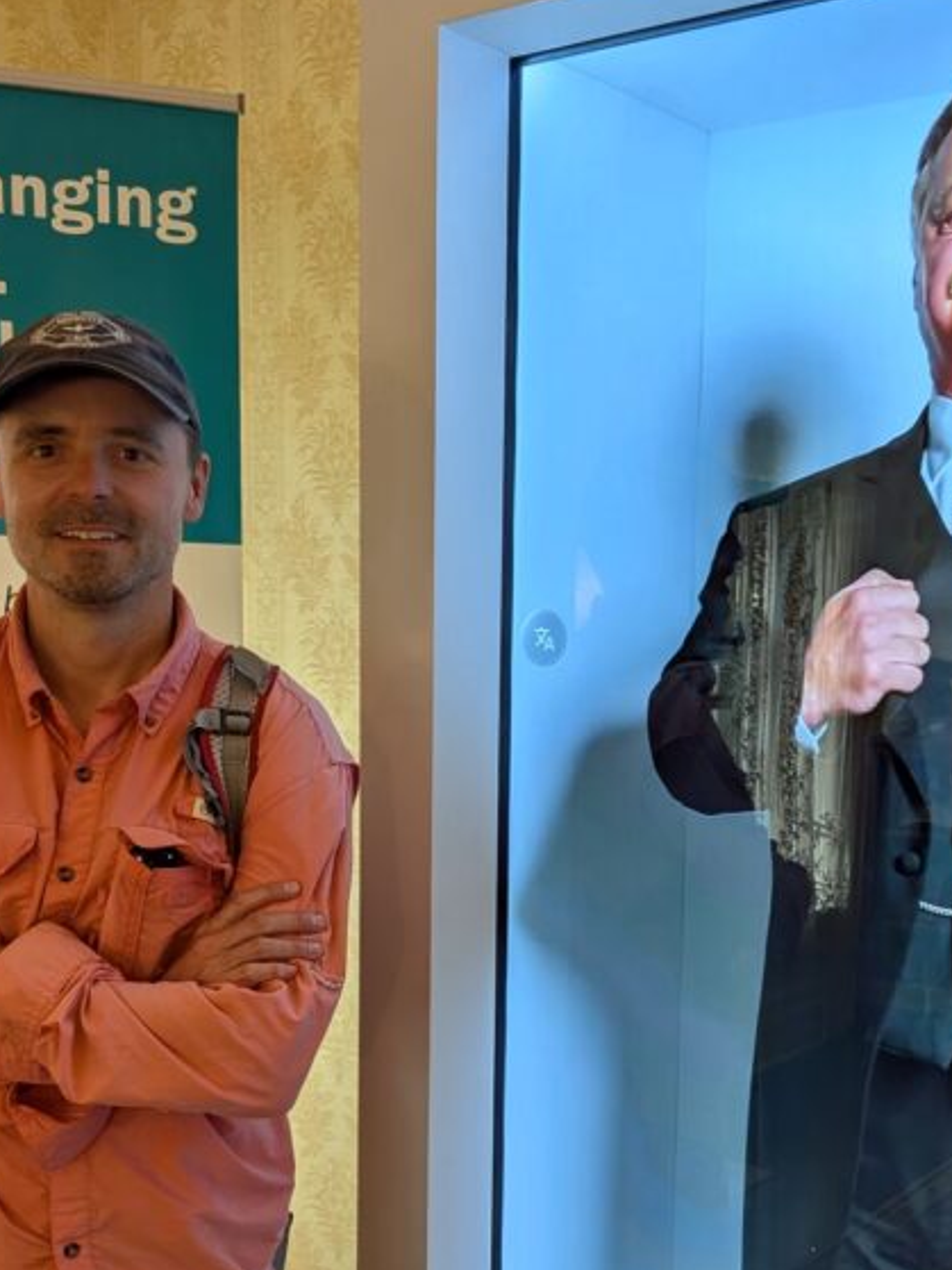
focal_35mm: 44
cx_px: 513
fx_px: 1614
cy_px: 845
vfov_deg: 42.4
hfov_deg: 32.8
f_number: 1.7
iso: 34
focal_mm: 4.53
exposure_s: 1/40
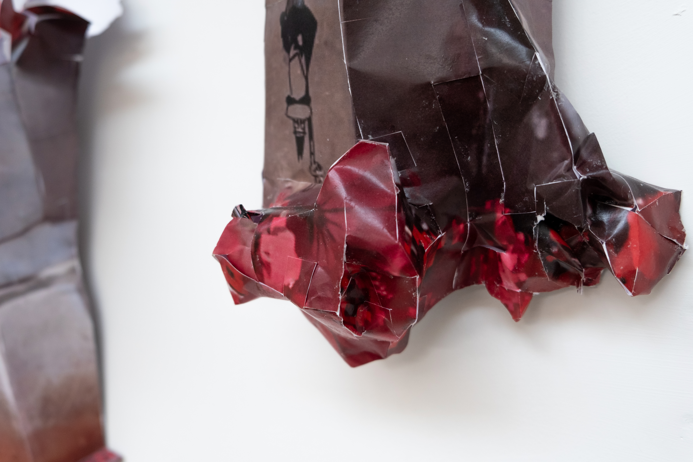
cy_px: 231
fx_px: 635
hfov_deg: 57.2
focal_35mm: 33
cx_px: 346
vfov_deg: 40.0
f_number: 3.2
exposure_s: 1/500
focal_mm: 22.3
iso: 800
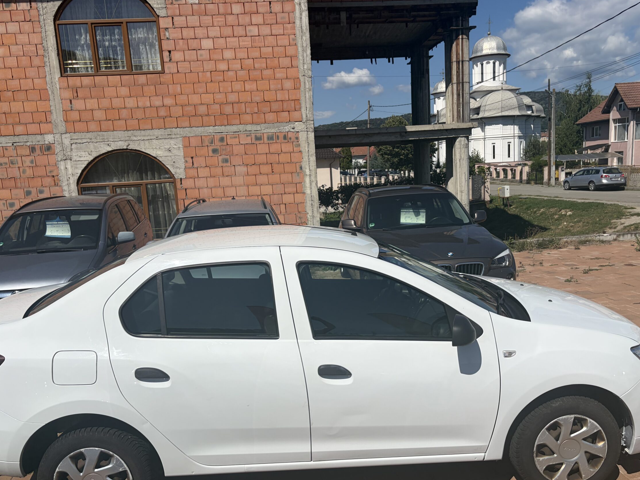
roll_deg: +3.9
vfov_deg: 46.7
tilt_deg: -10.2
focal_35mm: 30
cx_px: 331
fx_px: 555
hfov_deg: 60.0
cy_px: 260
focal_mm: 5.96
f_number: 1.6
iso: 50
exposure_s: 1/10101
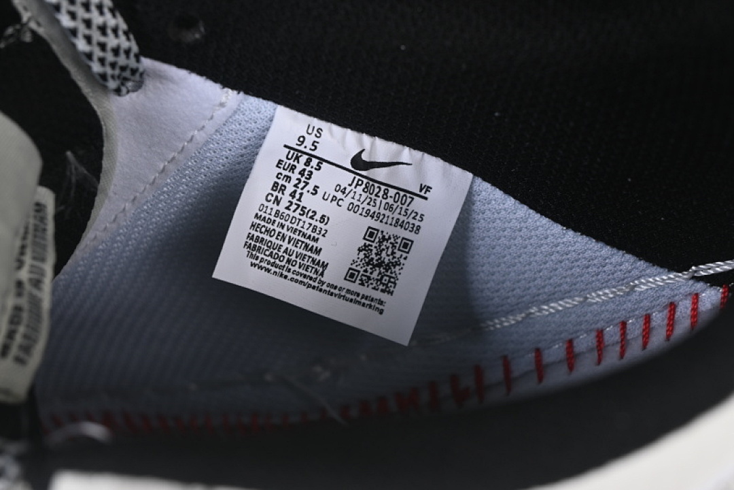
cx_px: 367
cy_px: 245
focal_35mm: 75
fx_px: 1529
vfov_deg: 18.2
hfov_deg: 27.0
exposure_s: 1/80
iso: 160
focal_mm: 50
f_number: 7.1
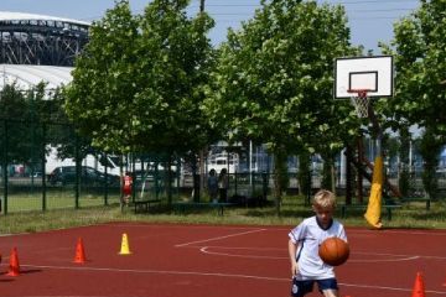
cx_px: -27
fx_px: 929
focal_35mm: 75
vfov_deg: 18.1
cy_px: 192
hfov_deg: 25.3
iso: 100
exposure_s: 1/320
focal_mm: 20
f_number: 9
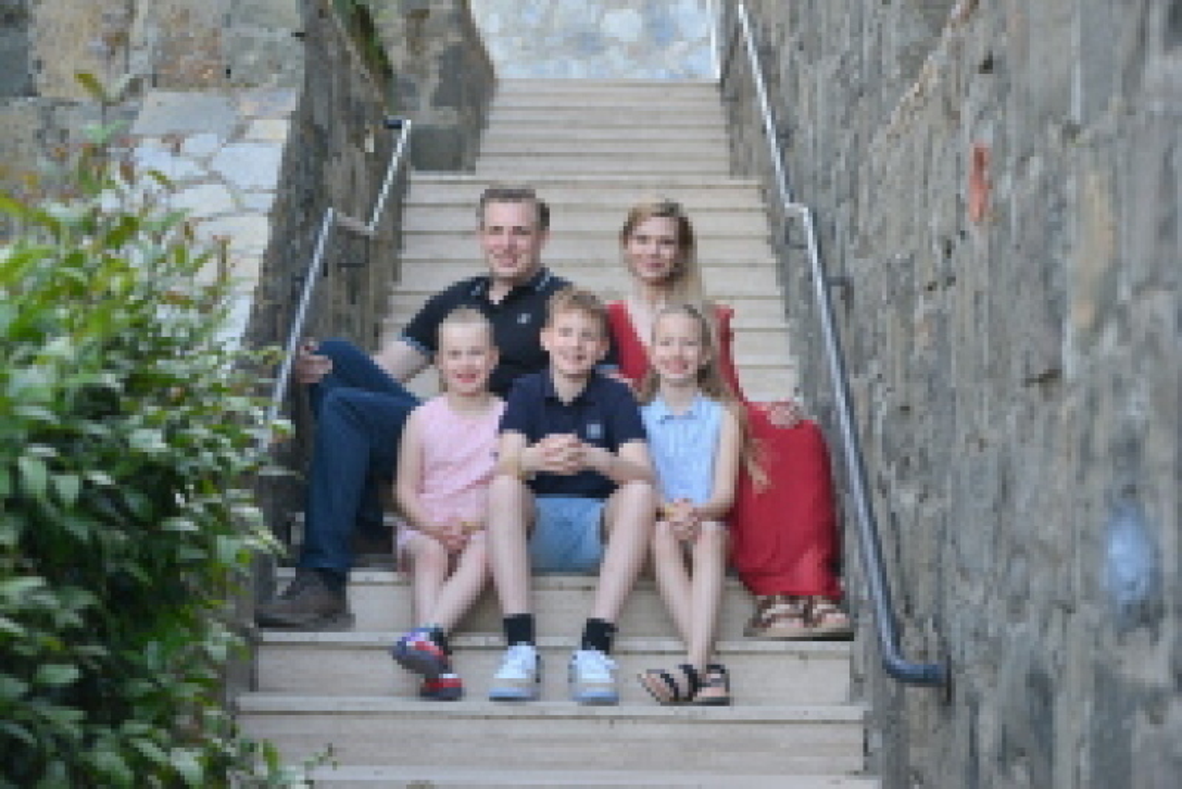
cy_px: 394
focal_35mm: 70
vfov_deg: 19.5
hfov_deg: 28.8
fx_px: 2299
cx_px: 591
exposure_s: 1/500
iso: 500
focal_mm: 70
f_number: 3.5
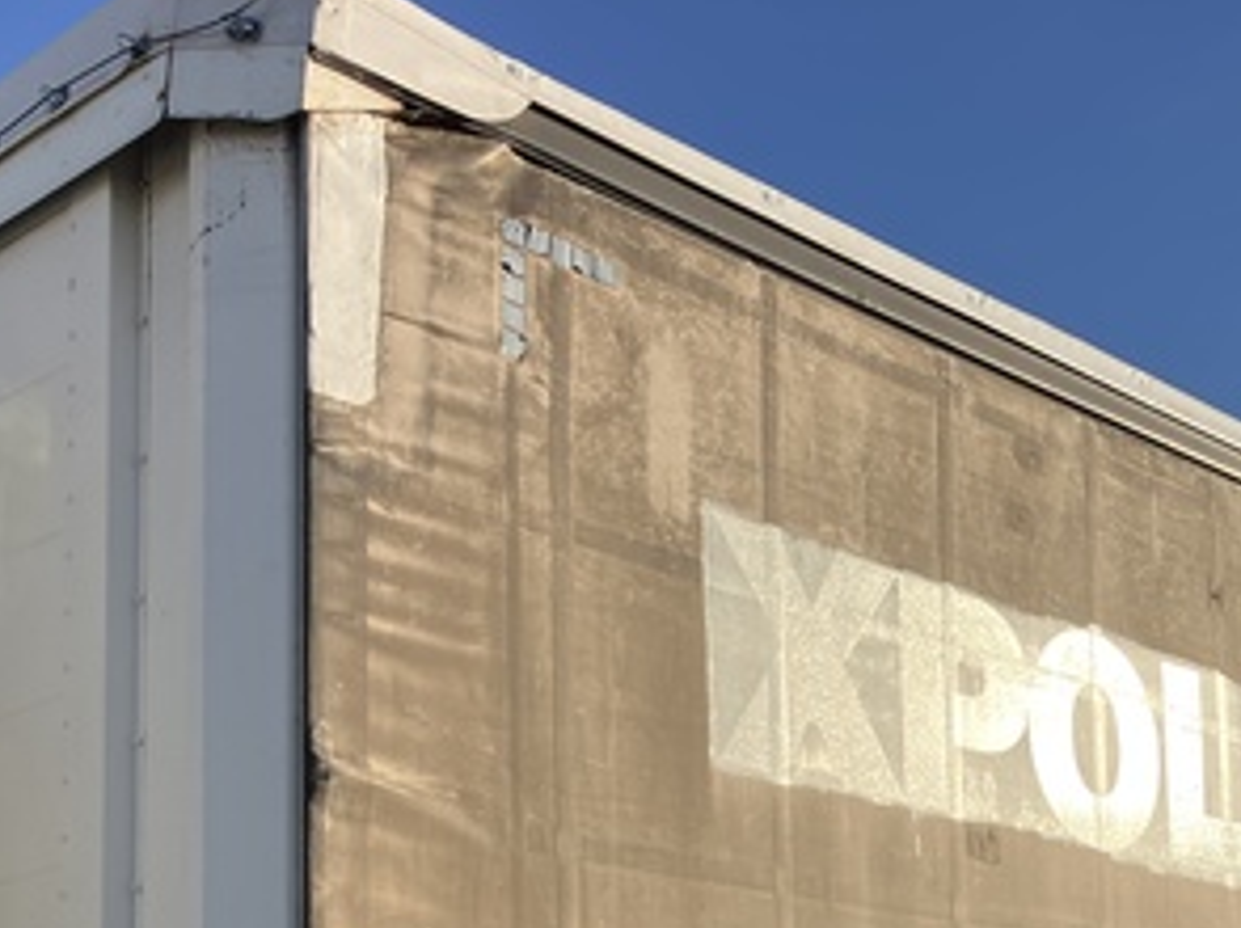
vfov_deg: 22.8
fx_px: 2185
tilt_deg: +7.2
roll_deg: +2.3
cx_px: 1110
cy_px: 987
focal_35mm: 61
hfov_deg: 30.4
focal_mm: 3.99
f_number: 1.8
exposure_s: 1/2024
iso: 32
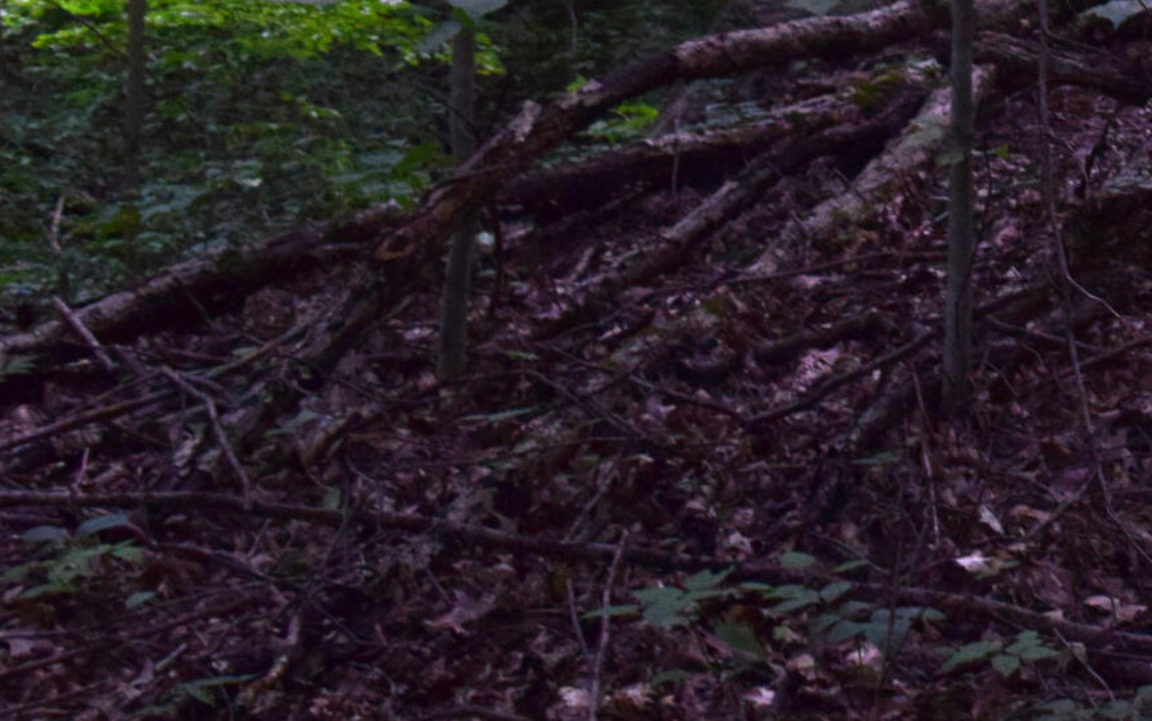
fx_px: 3329
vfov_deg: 12.3
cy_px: 63
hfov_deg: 17.0
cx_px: 1918
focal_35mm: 106
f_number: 6.3
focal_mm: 20
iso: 1600
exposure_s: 1/15
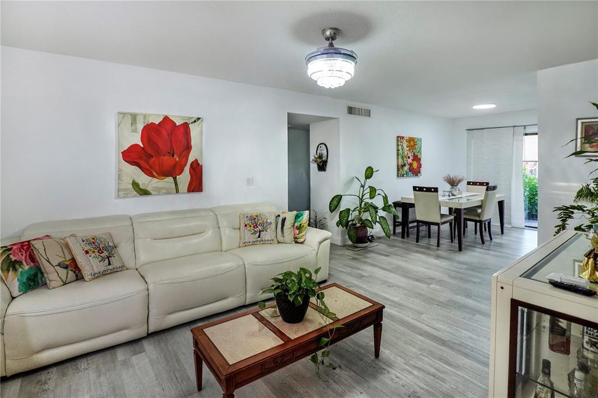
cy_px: 199
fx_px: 274
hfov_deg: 95.0
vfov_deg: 72.0
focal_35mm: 16
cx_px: 299
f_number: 4
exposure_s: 1/160
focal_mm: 11
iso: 1250
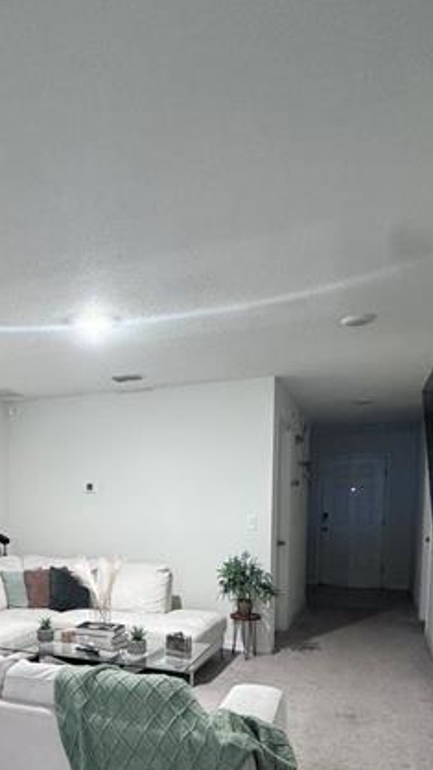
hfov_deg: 40.1
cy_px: 554
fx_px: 572
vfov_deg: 64.8
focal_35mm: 28
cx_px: 98
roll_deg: -0.2
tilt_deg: -5.2
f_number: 2.2
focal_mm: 2.22
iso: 800
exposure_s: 1/60
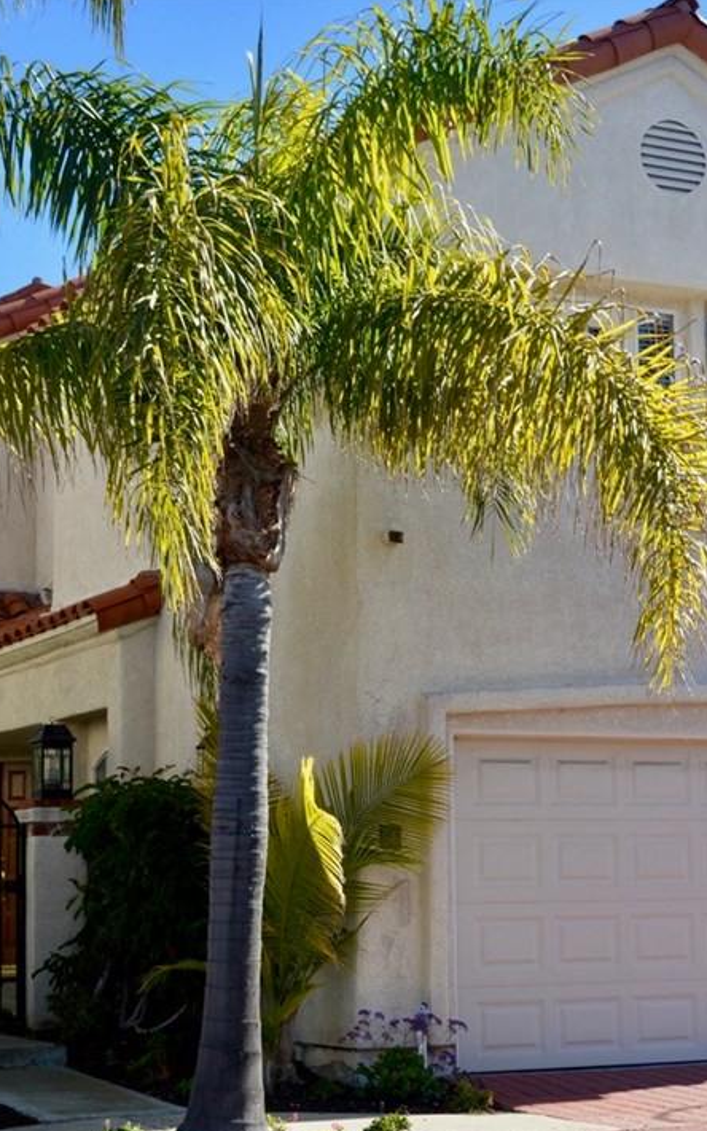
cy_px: 570
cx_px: 483
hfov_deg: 19.1
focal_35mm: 68
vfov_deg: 30.3
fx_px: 2089
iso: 100
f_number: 6.3
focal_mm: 29
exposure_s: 1/160
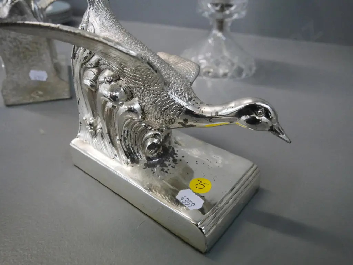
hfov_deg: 63.4
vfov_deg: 49.7
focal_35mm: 28
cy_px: 132
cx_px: 176
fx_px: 286
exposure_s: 1/250
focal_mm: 14
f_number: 4.5
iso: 3200
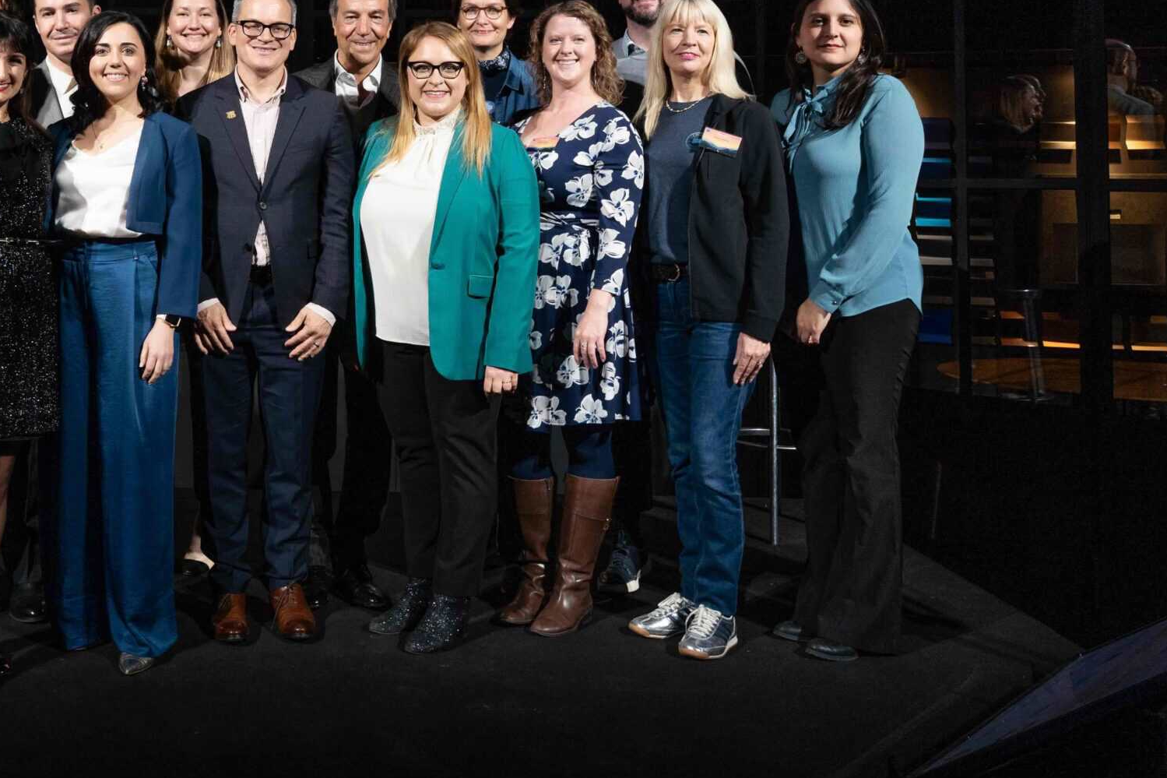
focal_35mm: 41
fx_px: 1329
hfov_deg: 45.1
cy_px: 139
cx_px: 238
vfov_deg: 31.6
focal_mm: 24
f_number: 8
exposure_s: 1/100
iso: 1250
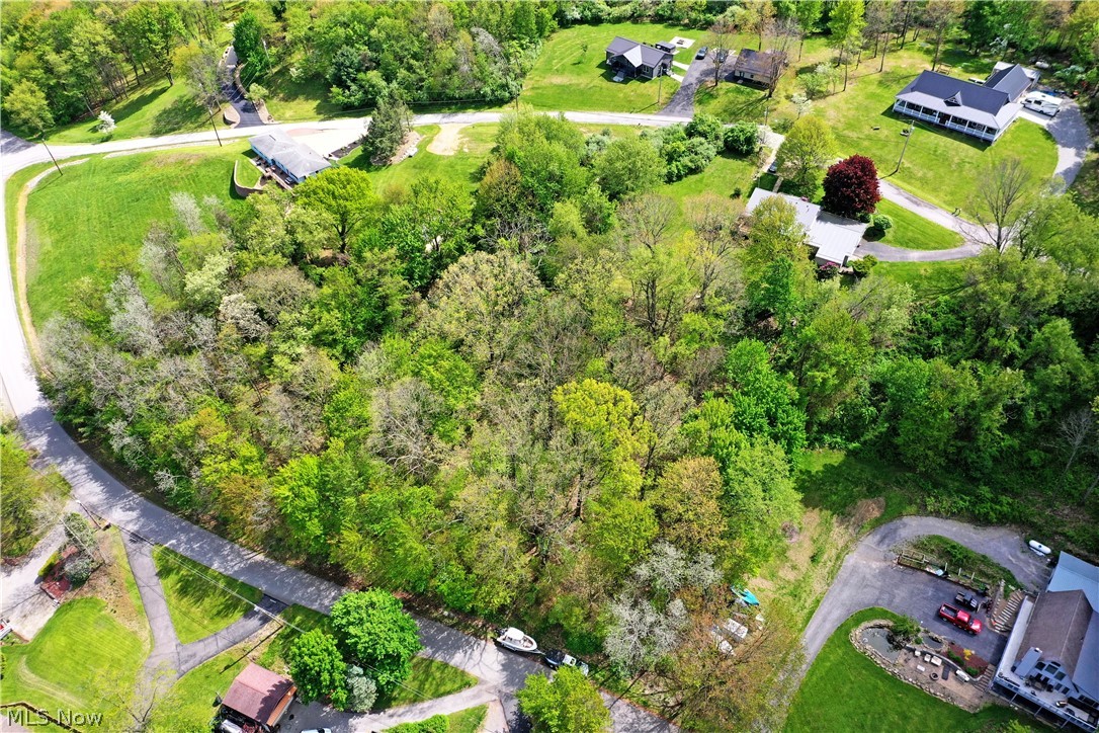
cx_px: 550
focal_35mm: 28
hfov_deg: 65.5
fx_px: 855
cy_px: 366
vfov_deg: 46.4
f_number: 5.6
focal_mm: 10.26
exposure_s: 1/320
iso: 100
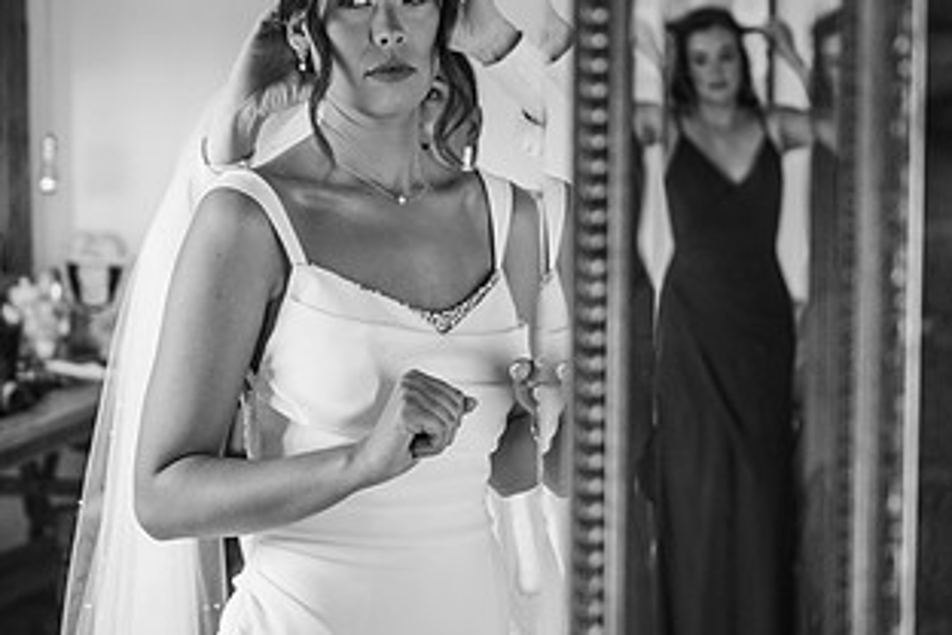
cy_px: 159
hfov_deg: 30.9
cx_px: 391
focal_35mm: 65
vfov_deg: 20.8
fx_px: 1719
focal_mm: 35
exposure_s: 1/200
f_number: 2
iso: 400
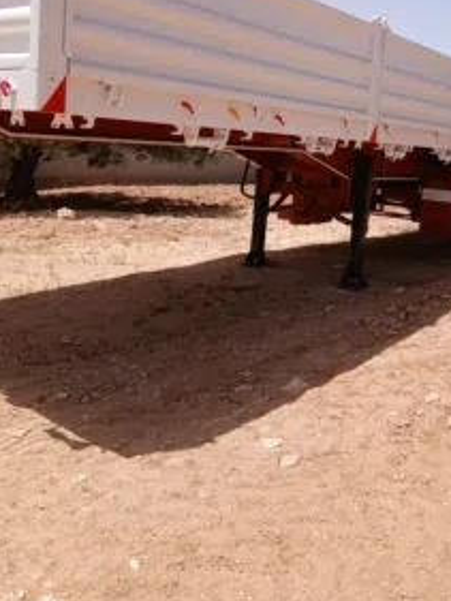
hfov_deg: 38.1
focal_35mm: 37
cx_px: 316
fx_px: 642
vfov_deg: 49.2
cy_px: 197
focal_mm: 3.98
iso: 20
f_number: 1.8
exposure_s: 1/601
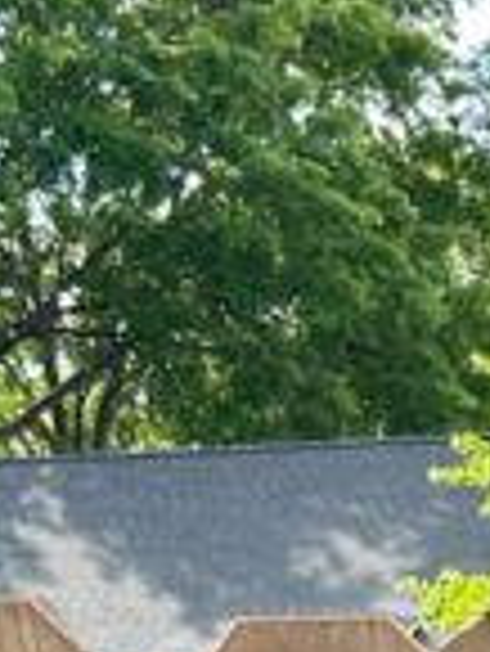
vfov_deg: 9.0
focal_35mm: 183
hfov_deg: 7.9
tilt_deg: -20.6
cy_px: 1866
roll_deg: +1.6
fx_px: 3449
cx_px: 859
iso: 50
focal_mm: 5.7
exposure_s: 1/621
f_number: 1.5
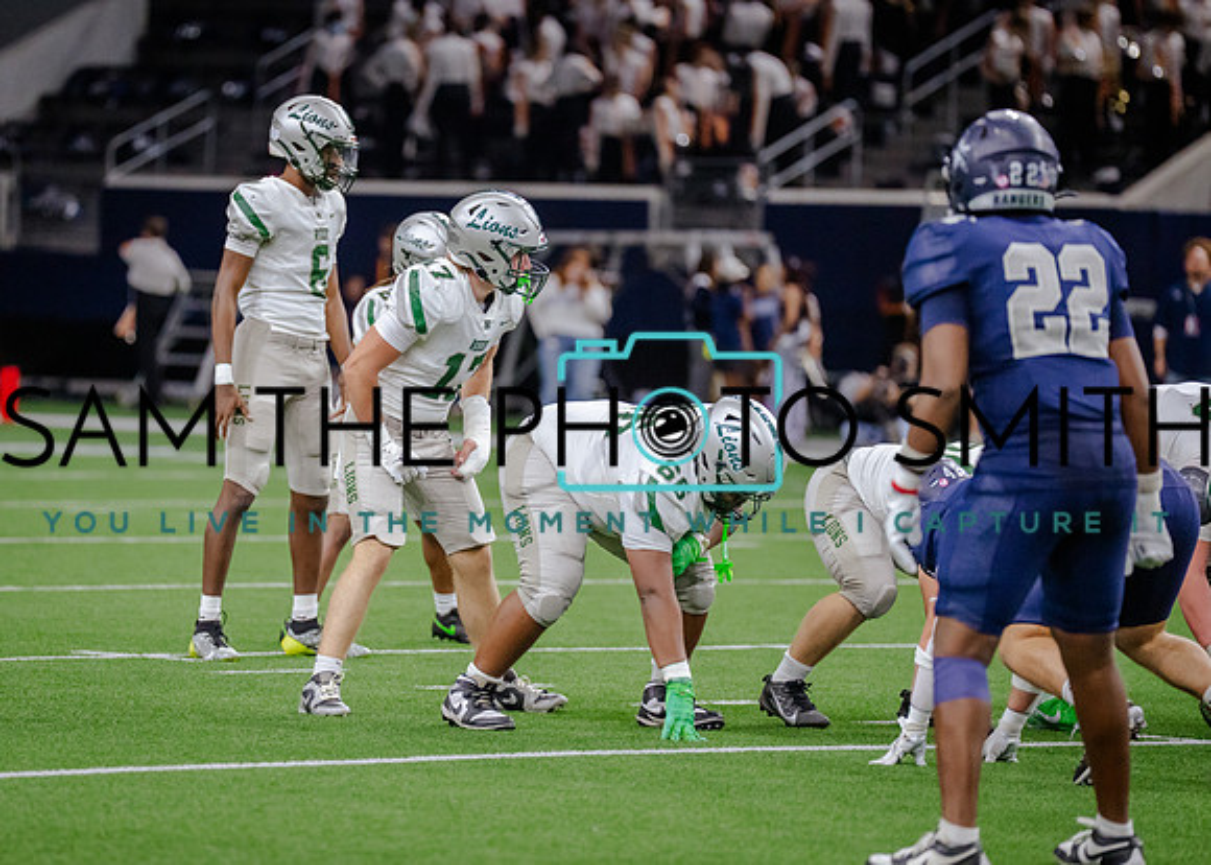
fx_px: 8707
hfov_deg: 8.0
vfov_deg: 5.7
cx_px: 488
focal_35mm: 253
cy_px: 392
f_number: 2.8
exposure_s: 1/1250
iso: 3200
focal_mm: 200
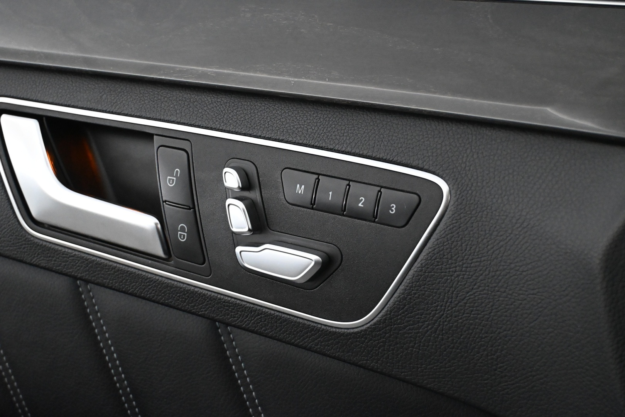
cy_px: 208
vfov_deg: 25.1
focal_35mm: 54
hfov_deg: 36.9
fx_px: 937
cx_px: 312
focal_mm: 36
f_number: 5.3
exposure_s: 1/60
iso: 6400
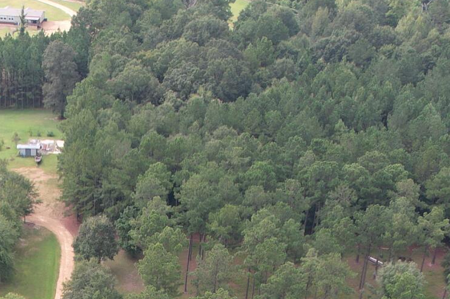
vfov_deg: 13.2
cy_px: 599
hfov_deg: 22.2
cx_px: 32
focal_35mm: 89
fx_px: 1112
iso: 100
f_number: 2.8
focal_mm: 8.38
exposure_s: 1/500
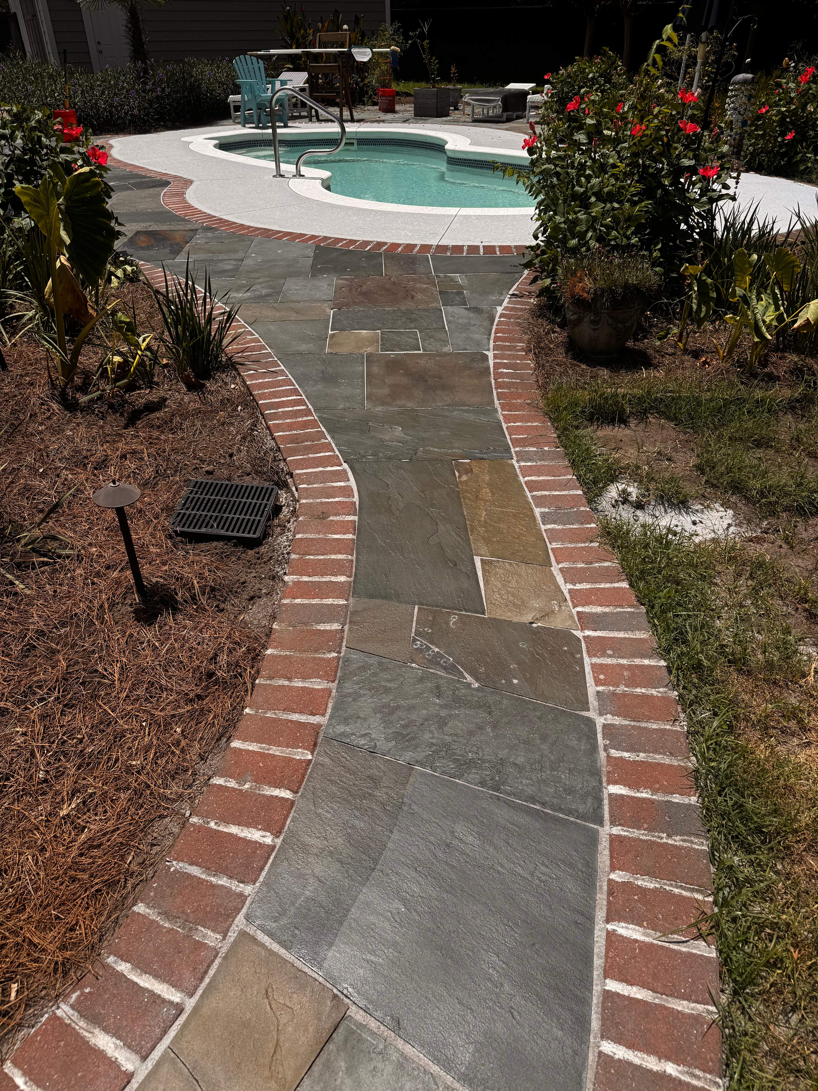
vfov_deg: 71.6
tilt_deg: -33.3
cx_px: 409
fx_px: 756
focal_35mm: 24
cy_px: 546
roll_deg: +1.1
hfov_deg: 56.8
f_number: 1.78
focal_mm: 6.76
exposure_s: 1/7092
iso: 80
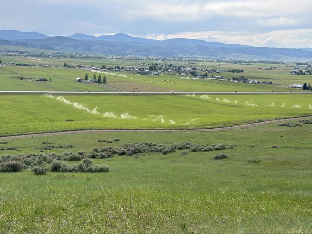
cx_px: 108
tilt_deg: -18.9
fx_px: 387
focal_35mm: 43
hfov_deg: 43.3
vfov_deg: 32.9
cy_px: 175
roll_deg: -0.8
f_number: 1.5
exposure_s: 1/1869
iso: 50
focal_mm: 5.7
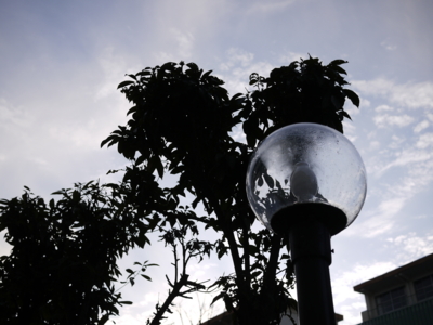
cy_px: 162
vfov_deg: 36.0
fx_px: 500
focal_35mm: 40
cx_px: 216
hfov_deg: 46.8
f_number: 2.8
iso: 100
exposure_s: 1/1600
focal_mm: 20
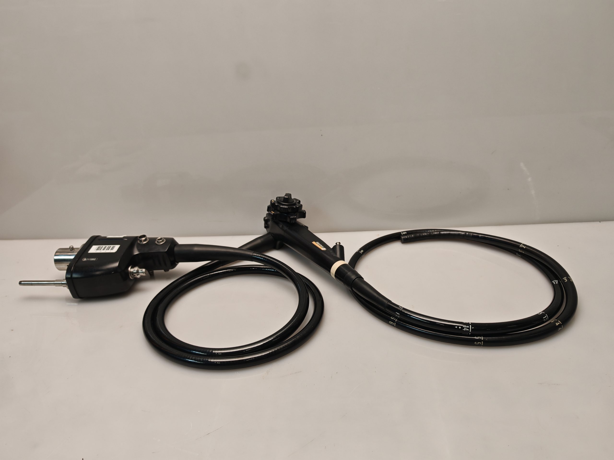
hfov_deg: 65.3
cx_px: 307
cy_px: 230
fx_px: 479
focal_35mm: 27
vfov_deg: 51.4
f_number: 2
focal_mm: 6.83
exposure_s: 1/100
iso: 125
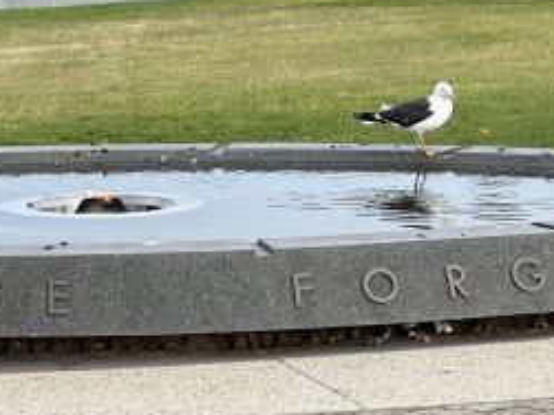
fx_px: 2943
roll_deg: +0.5
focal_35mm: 184
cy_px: 26
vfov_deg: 8.0
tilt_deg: -4.0
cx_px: 152
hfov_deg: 10.7
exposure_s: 1/224
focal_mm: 9
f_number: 2.8
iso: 32
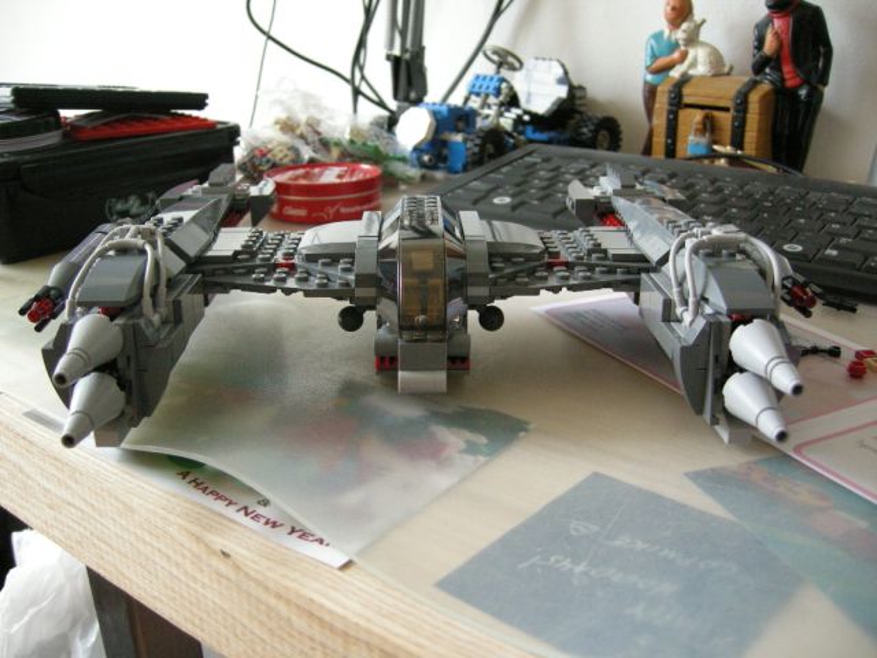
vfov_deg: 39.7
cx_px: 438
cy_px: 329
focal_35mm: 36
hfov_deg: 51.4
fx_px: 912
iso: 336
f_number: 2.7
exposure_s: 1/60
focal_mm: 7.5
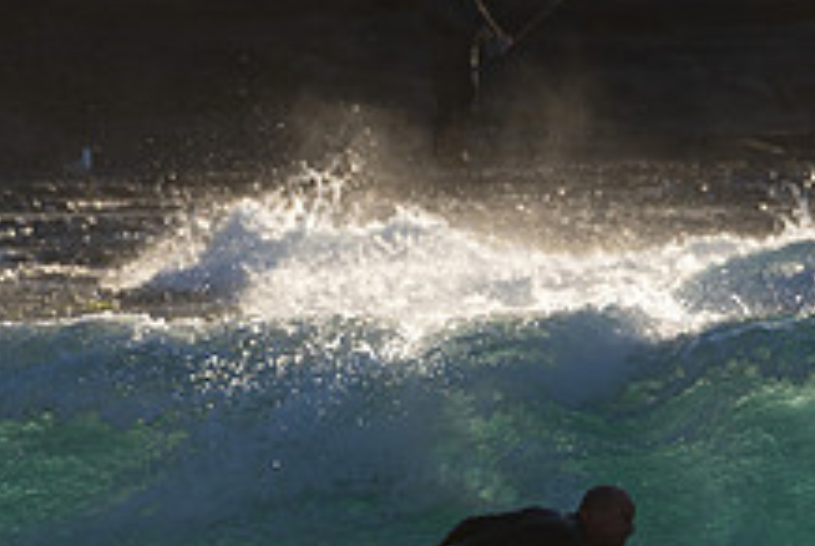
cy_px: 585
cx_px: 684
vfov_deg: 0.8
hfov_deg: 1.2
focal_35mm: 1754
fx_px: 39762
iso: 100
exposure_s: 1/500
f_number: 6.3
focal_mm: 440
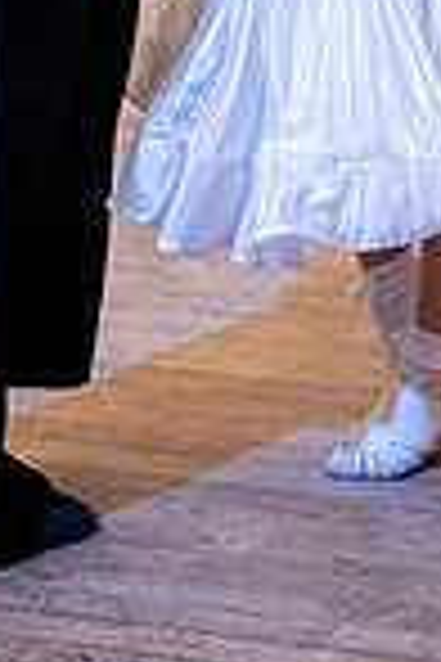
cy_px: -275
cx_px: 396
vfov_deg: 9.4
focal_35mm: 215
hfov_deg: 6.4
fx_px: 3950
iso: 4000
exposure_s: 1/400
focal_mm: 70
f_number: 2.8
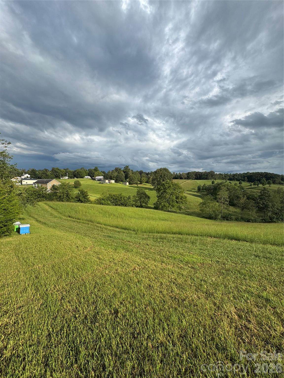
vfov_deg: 102.1
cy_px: 189
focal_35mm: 14
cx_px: 142
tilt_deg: -1.8
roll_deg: +0.7
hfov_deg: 85.7
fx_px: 153
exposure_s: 1/1789
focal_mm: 2.22
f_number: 2.2
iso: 50
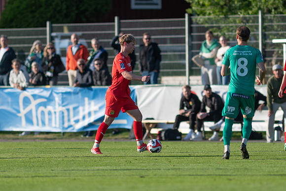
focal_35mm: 600
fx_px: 4768
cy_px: 96
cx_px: 143
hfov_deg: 3.4
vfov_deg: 2.3
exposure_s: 1/1600
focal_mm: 300
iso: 100
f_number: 3.2
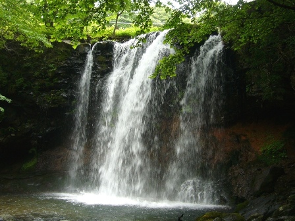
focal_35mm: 34
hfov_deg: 54.0
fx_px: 290
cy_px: 110
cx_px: 148
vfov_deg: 41.8
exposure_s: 1/50
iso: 80
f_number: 2.8
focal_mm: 4.6
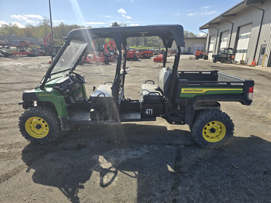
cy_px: 102
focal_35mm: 23
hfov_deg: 73.9
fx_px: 180
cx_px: 136
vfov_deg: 58.9
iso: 12
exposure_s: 1/790
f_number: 1.7
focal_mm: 6.3
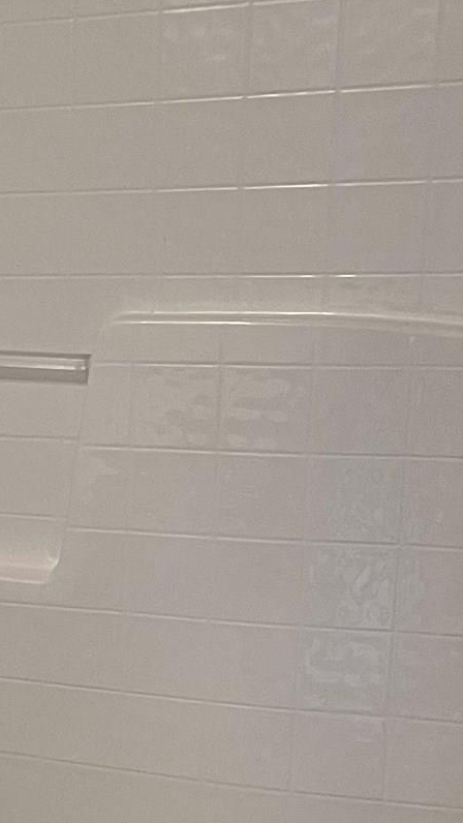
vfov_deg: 25.7
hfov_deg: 13.2
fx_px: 1789
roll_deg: +4.3
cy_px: 583
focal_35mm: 82
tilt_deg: -13.2
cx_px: -399
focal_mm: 5.1
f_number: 1.6
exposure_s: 1/60
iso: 160
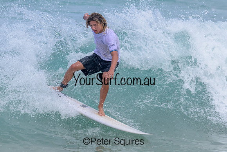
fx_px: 3833
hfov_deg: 3.4
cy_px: 49
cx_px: 153
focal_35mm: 608
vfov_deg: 2.3
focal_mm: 450
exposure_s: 1/2000
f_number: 11
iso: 800
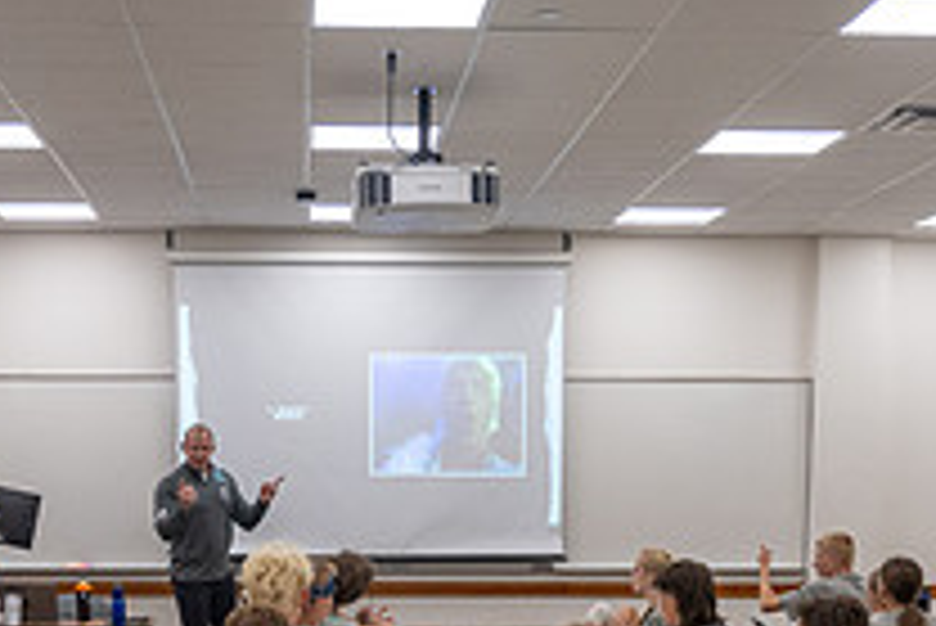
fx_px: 1873
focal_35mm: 72
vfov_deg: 18.0
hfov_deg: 28.0
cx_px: 375
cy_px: 747
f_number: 4
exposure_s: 1/320
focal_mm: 24
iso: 1000
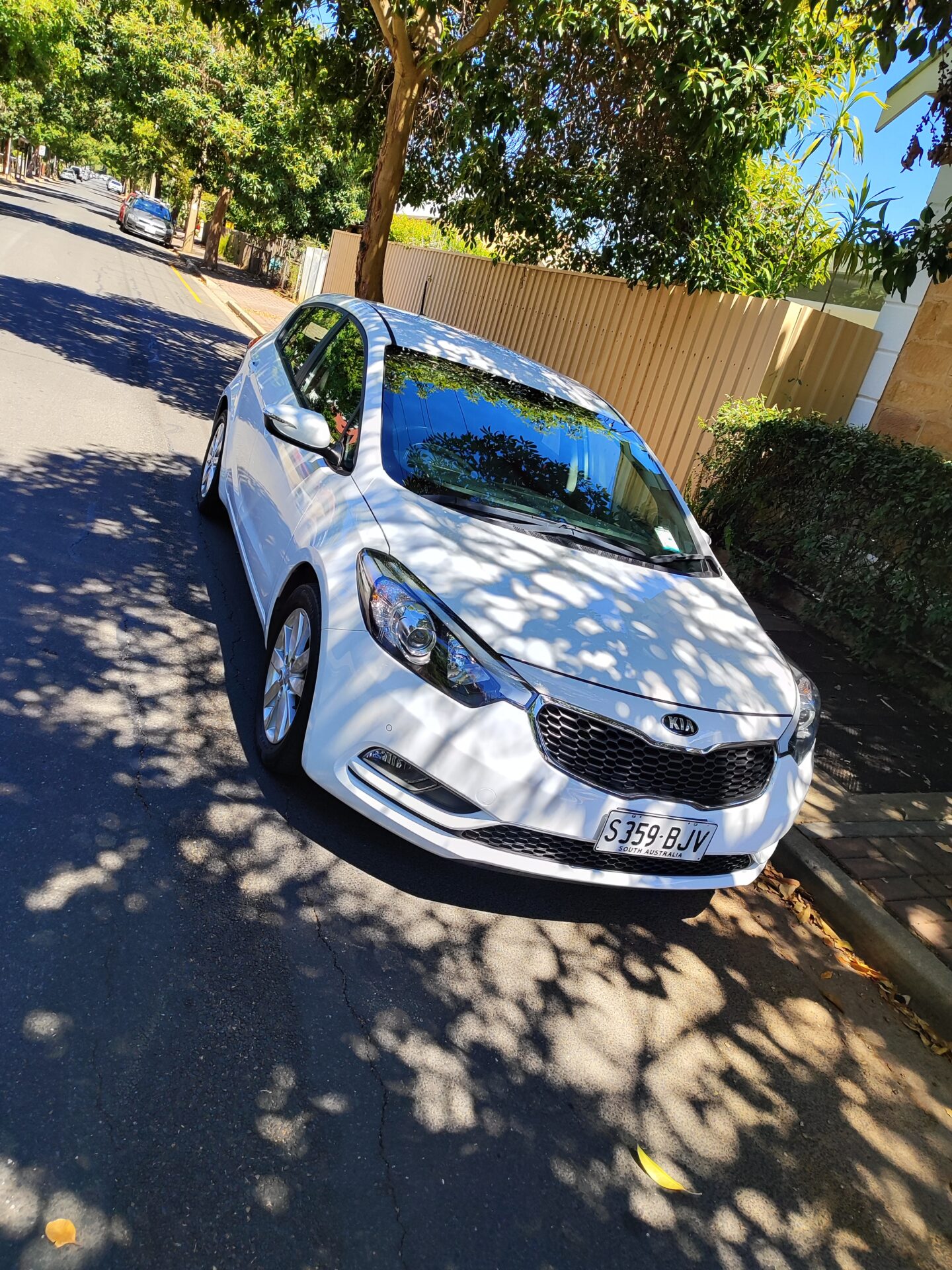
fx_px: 880
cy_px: 635
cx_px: 476
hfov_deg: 56.8
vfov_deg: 71.6
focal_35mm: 24
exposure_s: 1/319
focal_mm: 5.89
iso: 50
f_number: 1.89
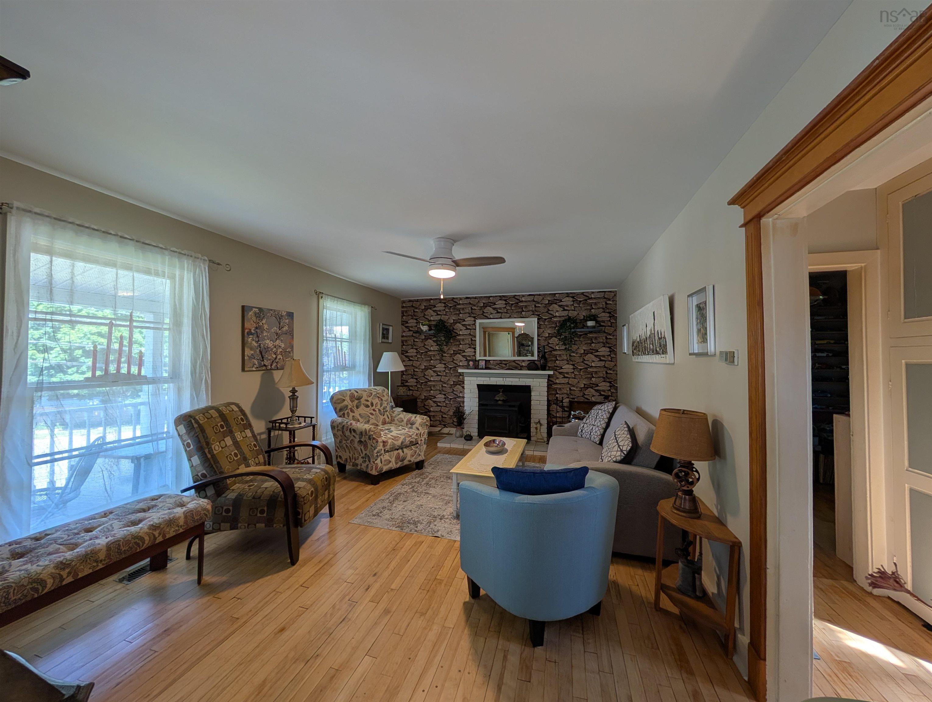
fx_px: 324
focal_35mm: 12
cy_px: 351
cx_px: 466
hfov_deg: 110.5
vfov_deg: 94.6
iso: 64
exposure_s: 1/120
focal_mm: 2.02
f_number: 1.7
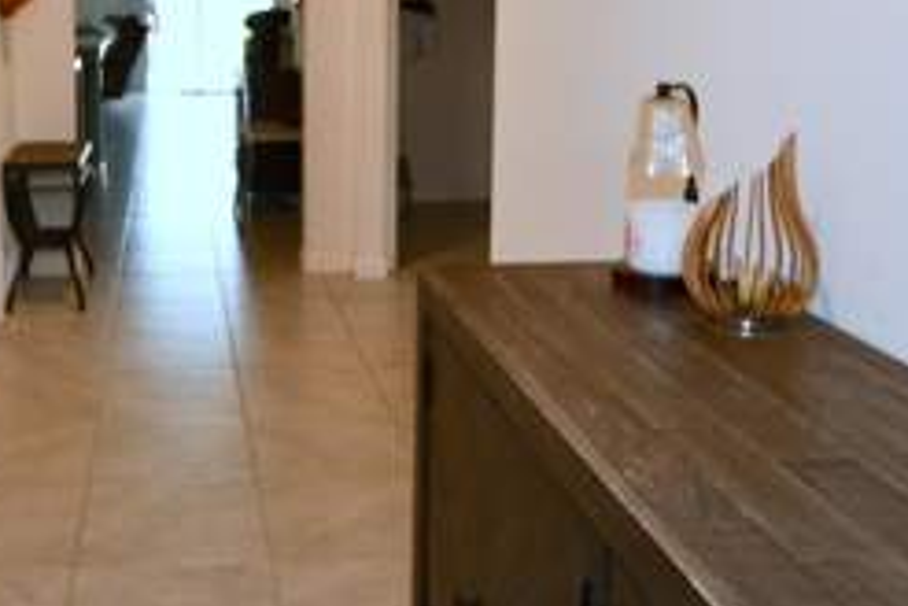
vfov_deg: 33.7
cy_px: 44
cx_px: 240
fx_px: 933
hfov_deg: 50.0
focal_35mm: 37
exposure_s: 1/60
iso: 1000
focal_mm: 13
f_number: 7.1
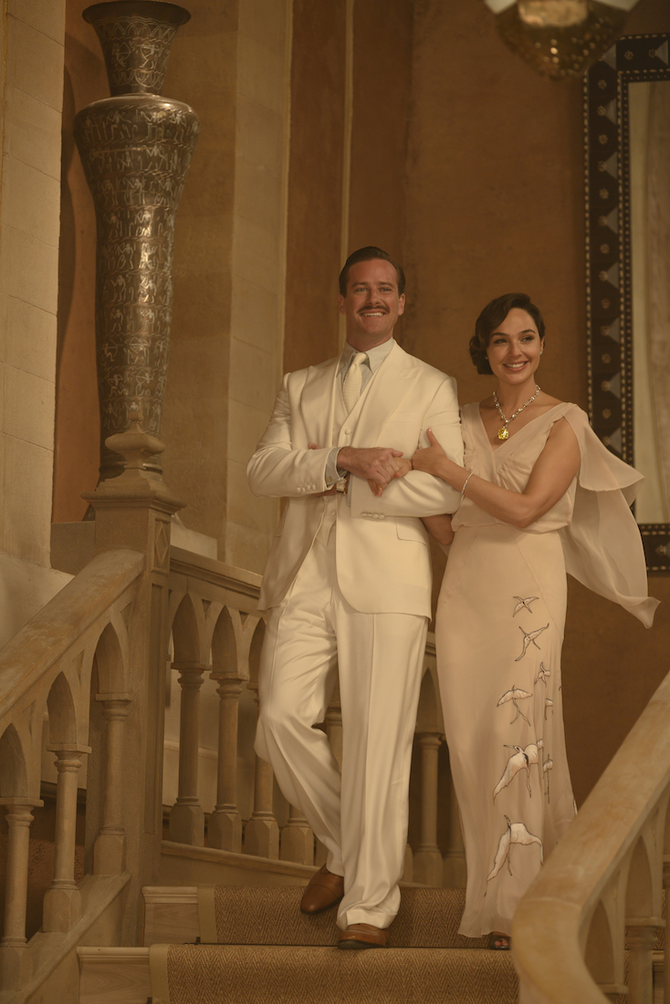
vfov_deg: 12.8
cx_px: 335
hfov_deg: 8.6
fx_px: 4466
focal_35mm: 160
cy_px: 502
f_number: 4
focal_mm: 160
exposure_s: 1/200
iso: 500
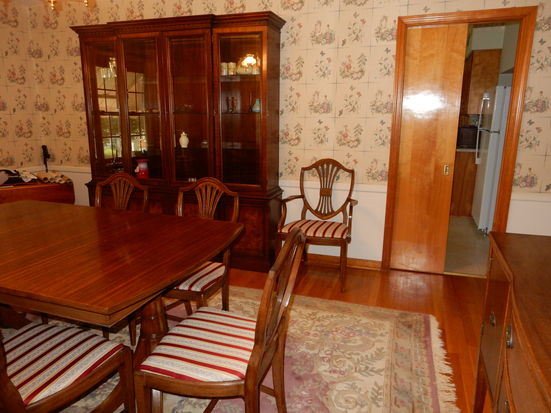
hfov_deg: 69.4
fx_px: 398
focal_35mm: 25
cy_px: 206
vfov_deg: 54.9
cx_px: 276
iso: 280
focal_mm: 4.5
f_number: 3.7
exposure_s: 1/30
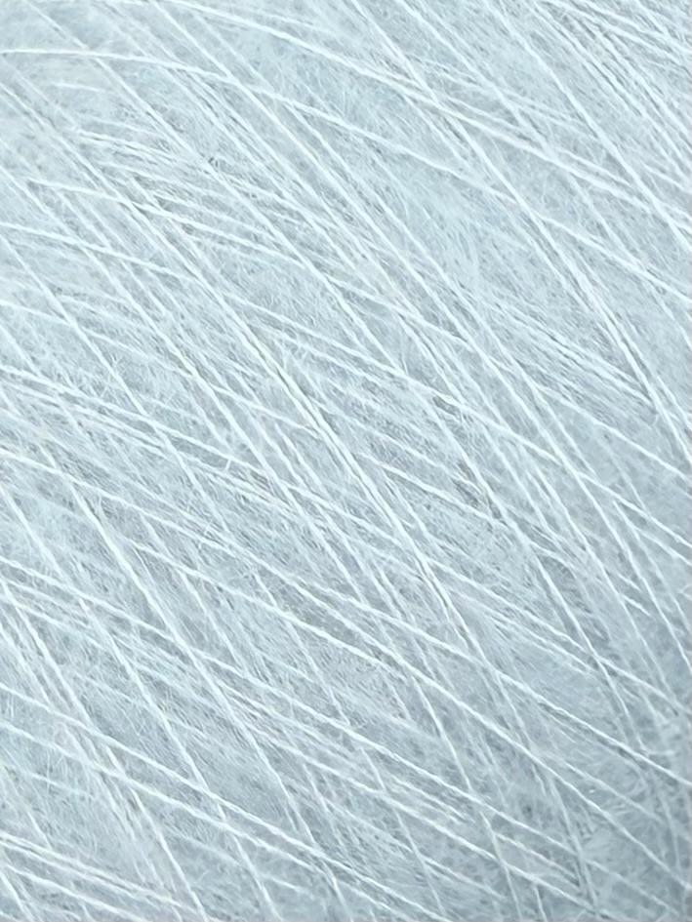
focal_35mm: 24
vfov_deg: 71.6
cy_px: 461
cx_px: 346
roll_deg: +22.5
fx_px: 640
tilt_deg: -44.8
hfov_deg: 56.8
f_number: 2.2
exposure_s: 1/507
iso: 40
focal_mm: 2.22
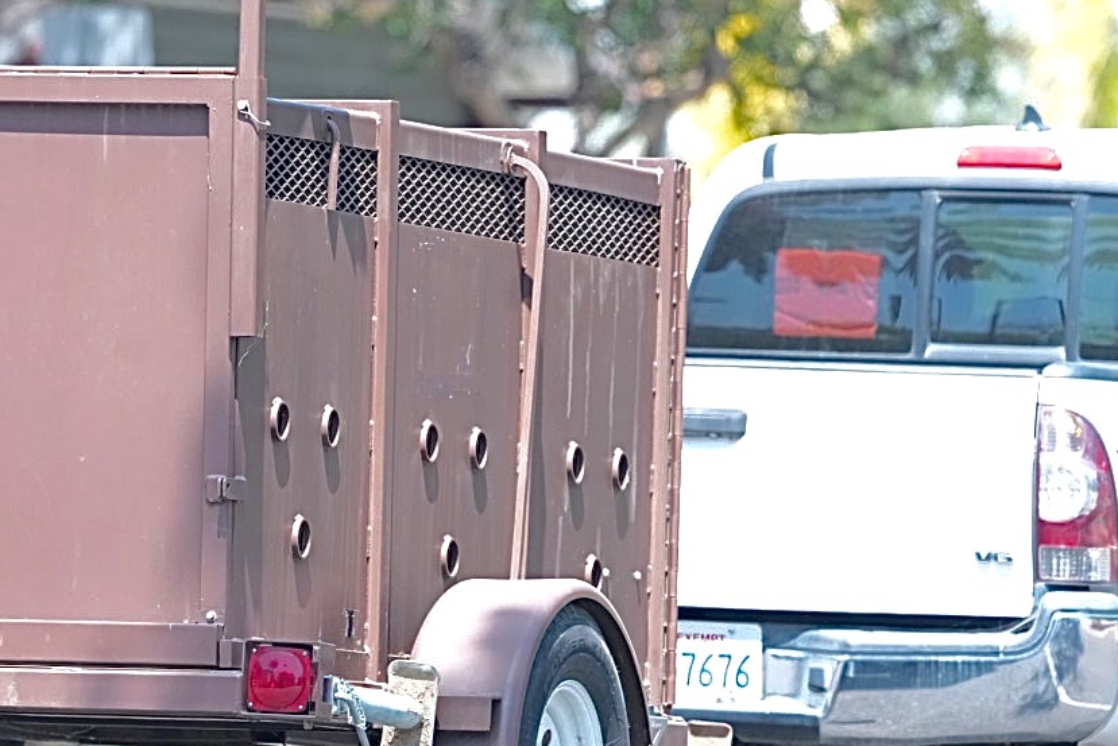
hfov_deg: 3.5
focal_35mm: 585
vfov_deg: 2.4
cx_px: 271
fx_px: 18169
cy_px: 349
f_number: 5
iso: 3200
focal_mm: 300
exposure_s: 1/2500
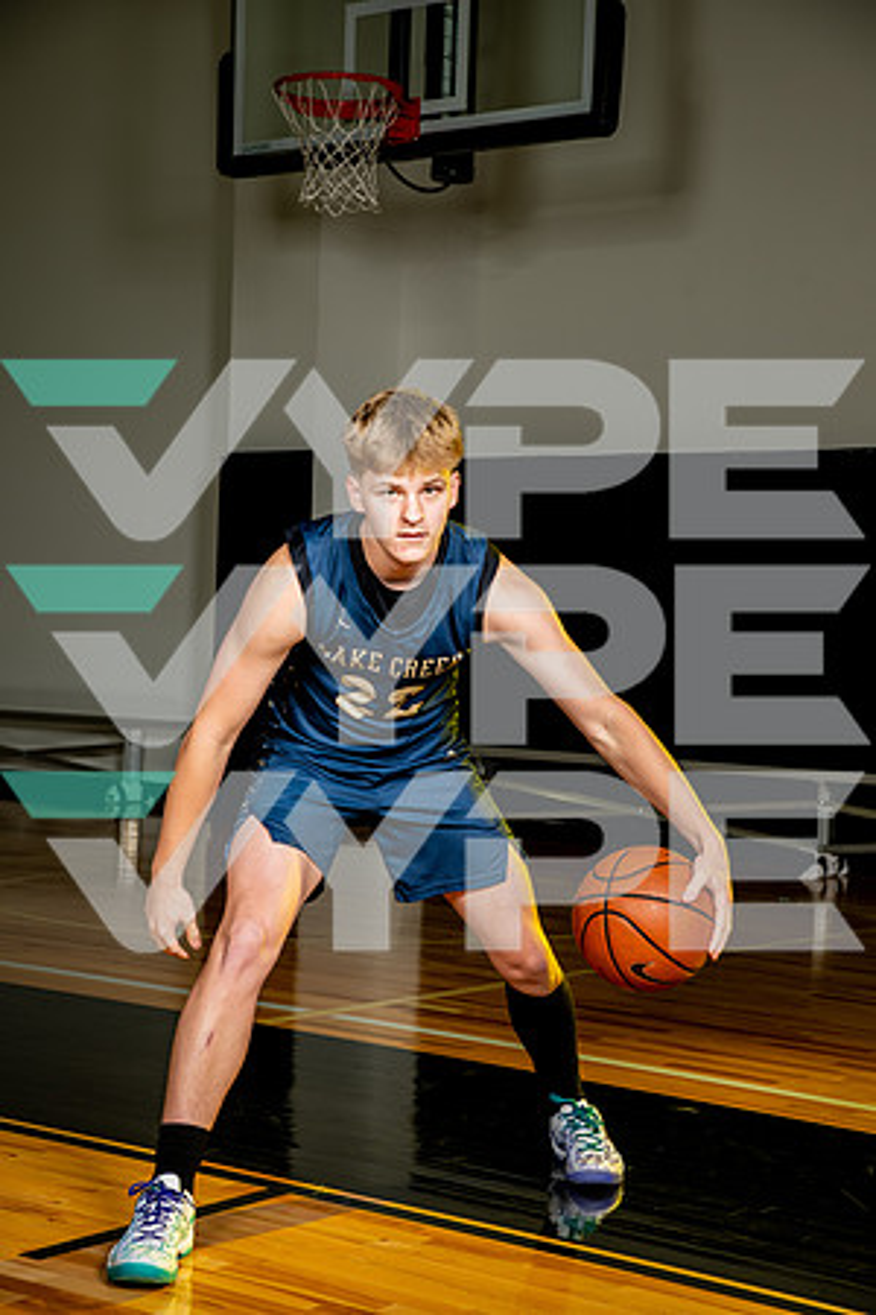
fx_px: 2555
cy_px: 658
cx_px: 438
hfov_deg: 19.5
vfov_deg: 28.8
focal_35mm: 70
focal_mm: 70
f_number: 6.3
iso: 100
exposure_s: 1/200
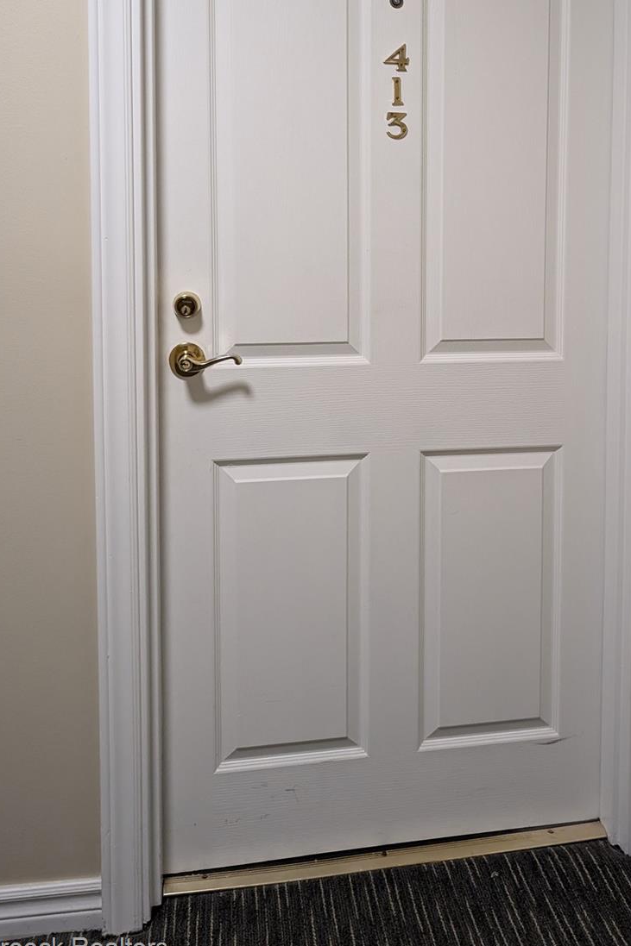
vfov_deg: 53.2
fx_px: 920
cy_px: 304
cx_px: 422
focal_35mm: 35
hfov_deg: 37.4
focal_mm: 6.9
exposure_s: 1/60
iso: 684
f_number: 1.68
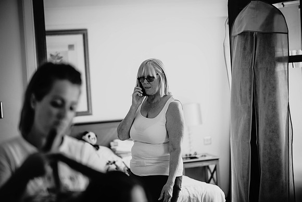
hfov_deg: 23.9
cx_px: 151
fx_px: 713
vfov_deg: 16.1
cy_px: 101
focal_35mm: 85
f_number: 2
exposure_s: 1/1600
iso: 400
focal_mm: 85
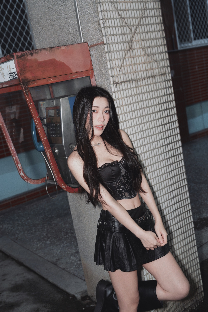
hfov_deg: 29.9
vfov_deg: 43.6
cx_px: 104
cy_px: 156
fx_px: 390
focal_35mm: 45
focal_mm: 45
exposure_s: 1/160
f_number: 4
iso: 4000
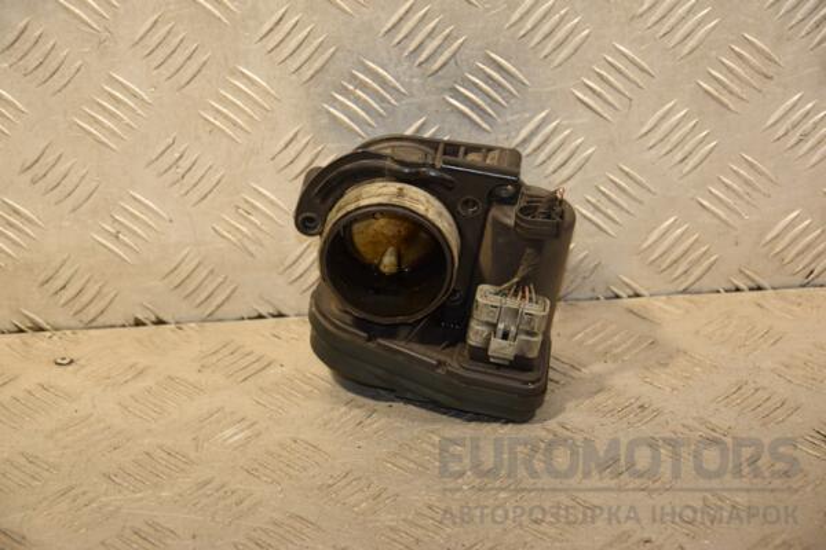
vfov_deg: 12.2
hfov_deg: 18.2
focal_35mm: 112
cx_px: 413
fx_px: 2581
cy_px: 275
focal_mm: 75
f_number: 5.3
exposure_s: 1/160
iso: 800
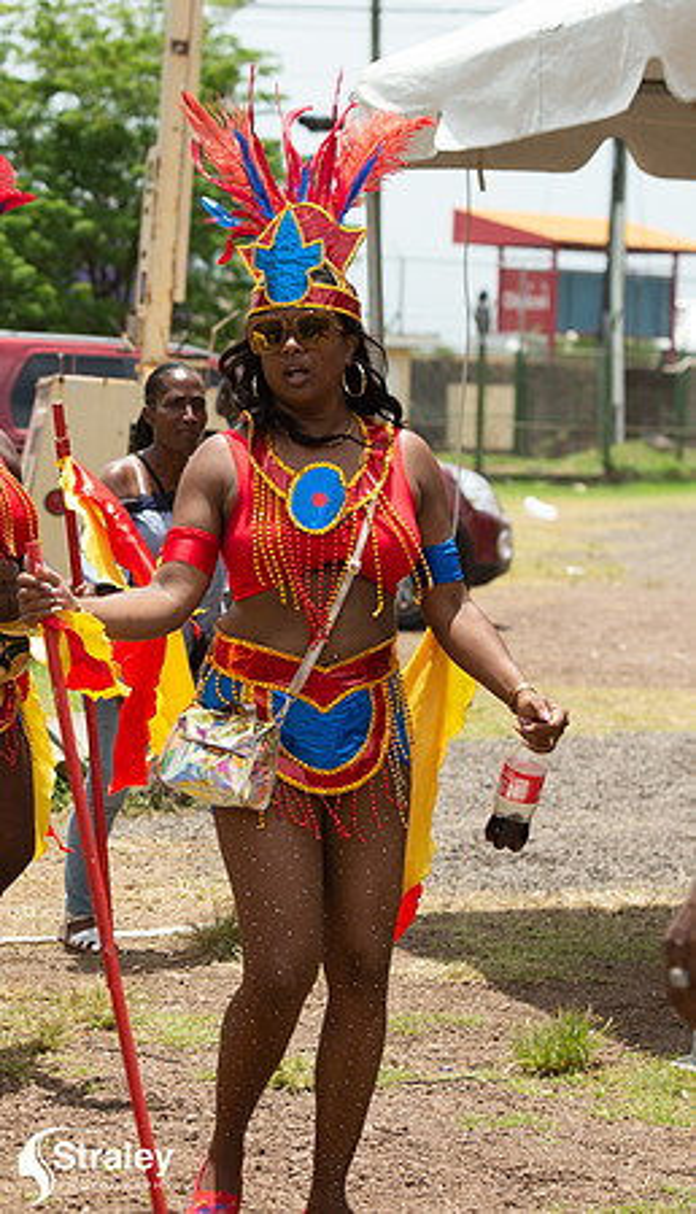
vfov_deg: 14.6
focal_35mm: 146
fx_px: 4726
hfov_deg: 8.4
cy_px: 591
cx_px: 132
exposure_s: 1/500
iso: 125
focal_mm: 90
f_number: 5.6
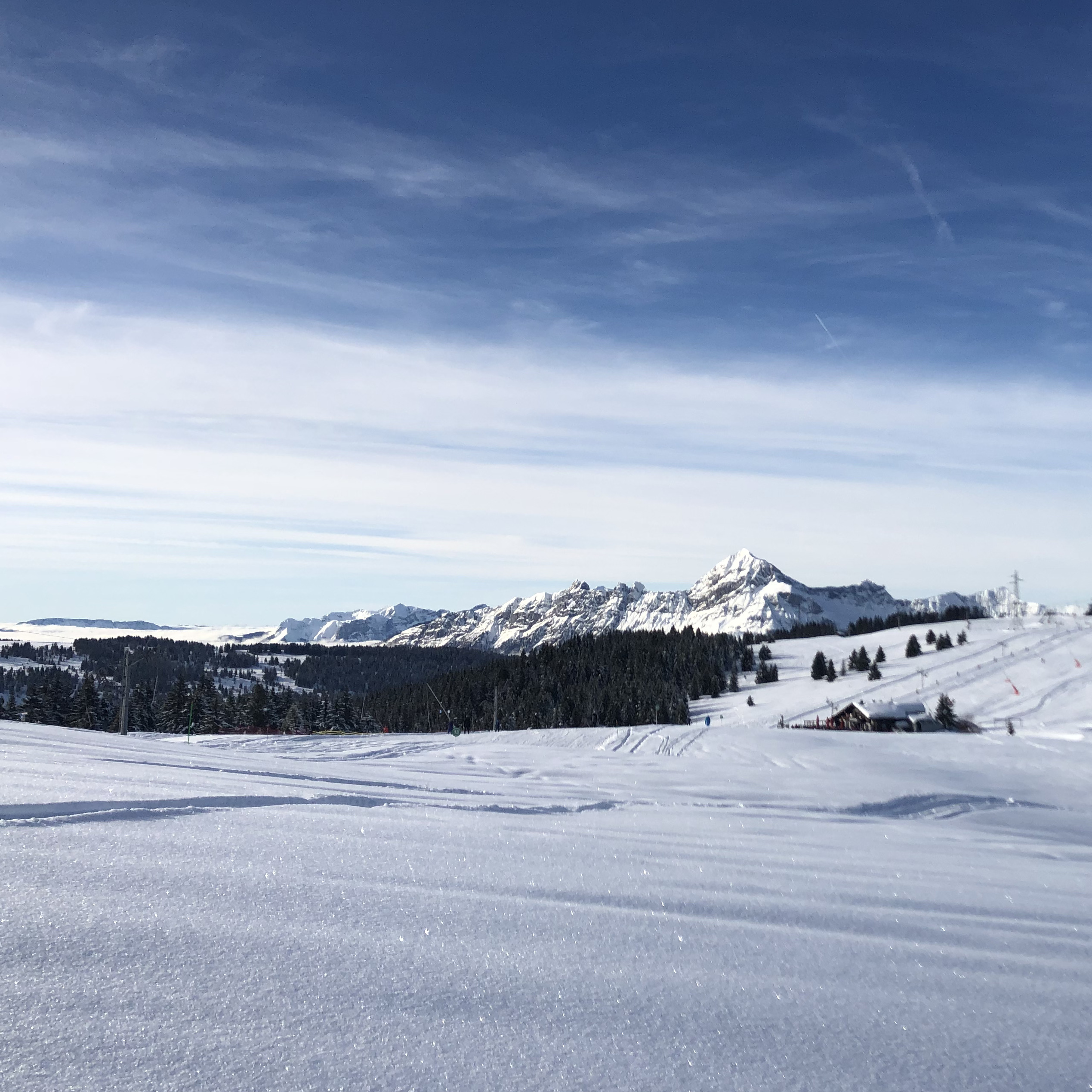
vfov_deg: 42.8
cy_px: 480
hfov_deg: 41.9
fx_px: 1392
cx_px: 785
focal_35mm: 39
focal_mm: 4
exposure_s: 1/3745
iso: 20
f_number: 1.8
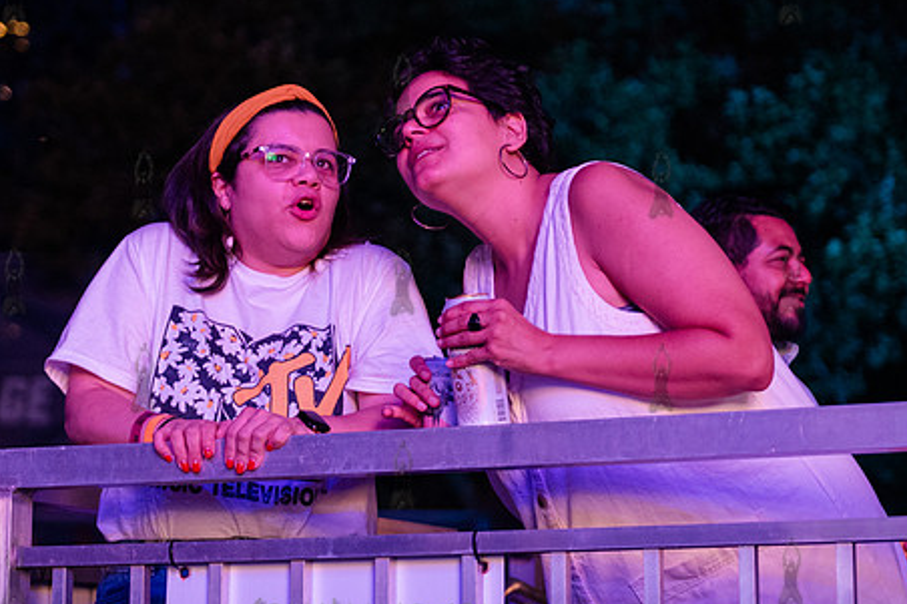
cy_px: 309
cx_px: 469
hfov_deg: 20.4
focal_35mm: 100
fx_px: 2518
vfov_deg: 13.7
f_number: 2.8
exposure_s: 1/125
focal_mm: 62
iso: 4000
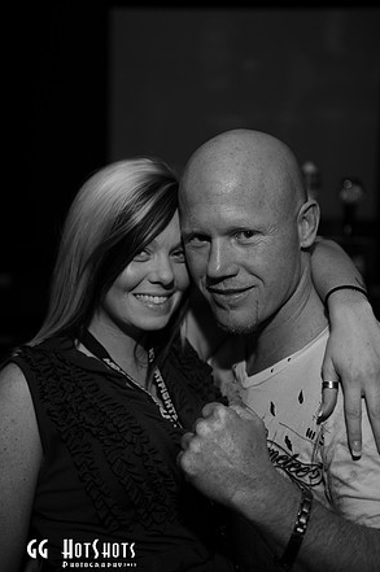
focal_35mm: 51
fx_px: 809
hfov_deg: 26.4
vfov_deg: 38.9
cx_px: 193
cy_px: 287
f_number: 2.8
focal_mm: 50
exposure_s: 1/250
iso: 250
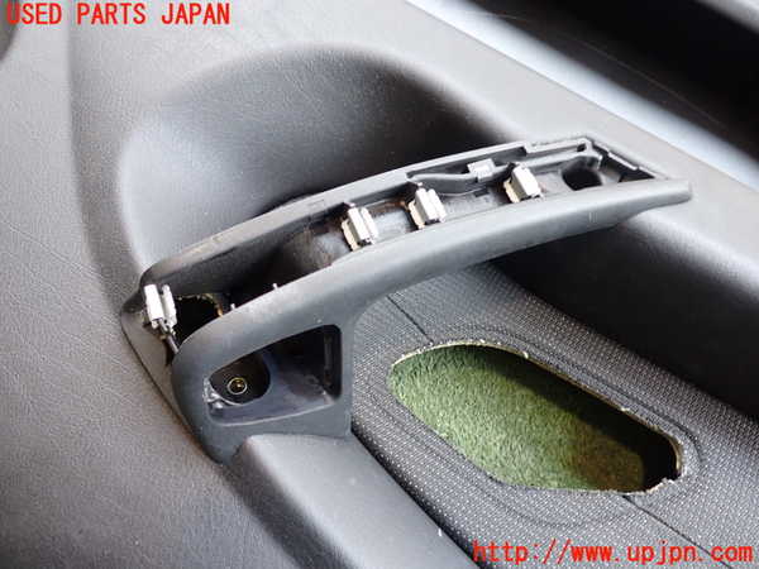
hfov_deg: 60.0
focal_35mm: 30
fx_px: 658
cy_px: 284
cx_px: 380
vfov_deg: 46.8
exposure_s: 1/50
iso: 200
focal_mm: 5.4
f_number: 2.3
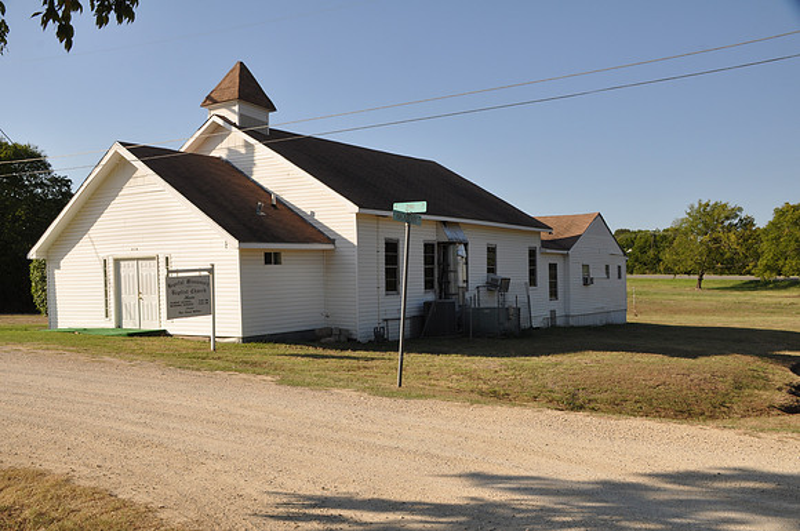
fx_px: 799
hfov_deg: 53.2
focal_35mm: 36
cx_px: 400
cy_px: 266
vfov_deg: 36.8
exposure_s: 1/160
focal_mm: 24
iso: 200
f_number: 13
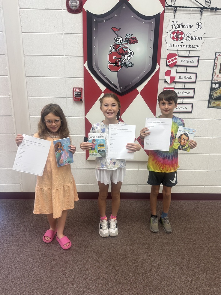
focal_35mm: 25
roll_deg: -1.7
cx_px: 114
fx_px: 213
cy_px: 144
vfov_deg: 69.4
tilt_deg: -18.1
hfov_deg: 54.9
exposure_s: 1/60
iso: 160
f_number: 1.78
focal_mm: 6.76
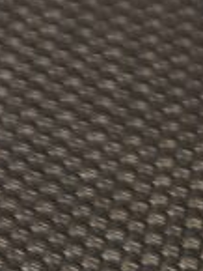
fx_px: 1265
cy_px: -191
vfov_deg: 11.4
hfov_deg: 7.6
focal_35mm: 162
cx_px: -473
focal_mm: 5.4
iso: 125
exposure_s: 1/100
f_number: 1.8
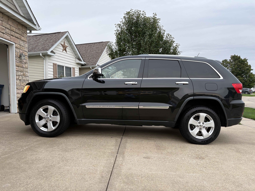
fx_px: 192
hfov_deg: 67.3
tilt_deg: +0.3
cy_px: 96
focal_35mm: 26
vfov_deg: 53.1
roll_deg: +1.7
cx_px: 128
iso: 80
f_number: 1.6
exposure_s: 1/122
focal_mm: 5.96
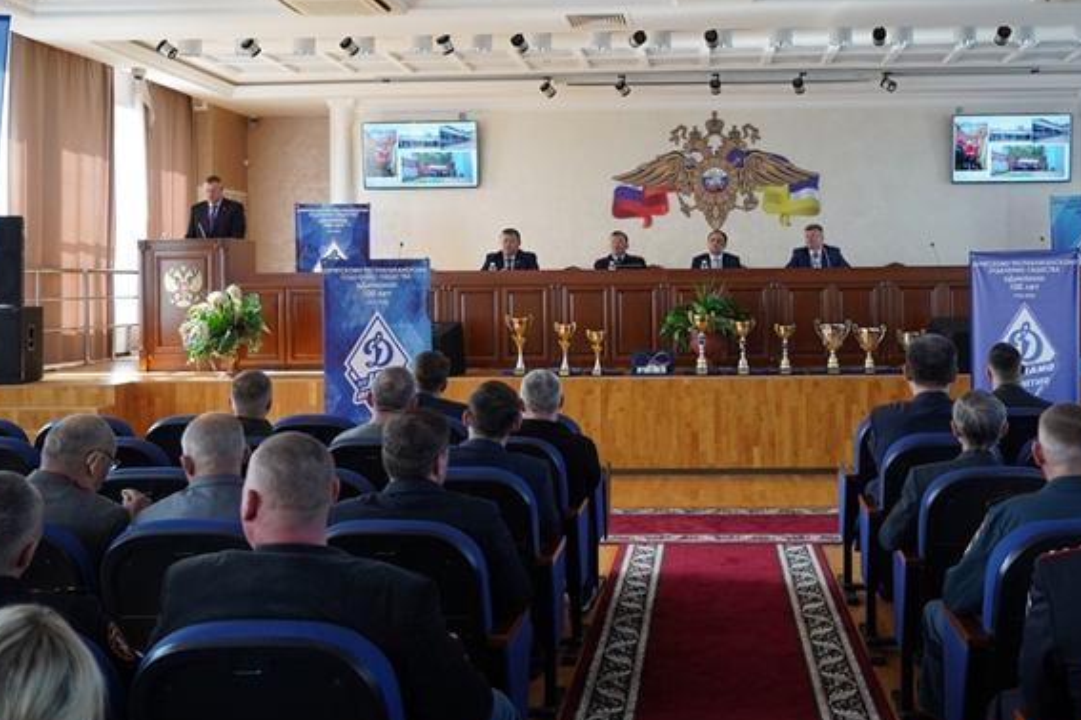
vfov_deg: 32.5
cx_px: 658
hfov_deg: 47.1
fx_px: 1231
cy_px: 280
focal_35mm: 41
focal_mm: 31
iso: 1250
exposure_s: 1/160
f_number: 4.5
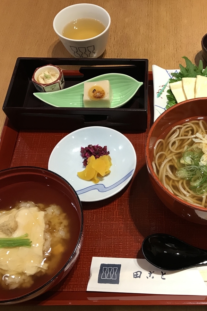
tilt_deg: -58.3
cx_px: 163
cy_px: 156
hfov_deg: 33.3
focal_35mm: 39
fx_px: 336
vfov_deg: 49.6
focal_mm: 3.99
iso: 40
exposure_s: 1/24
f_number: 1.8
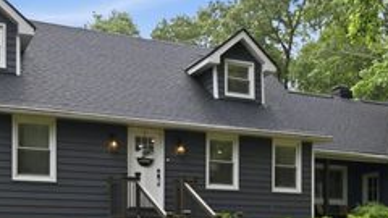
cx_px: 194
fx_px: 494
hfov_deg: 42.9
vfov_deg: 23.9
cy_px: 216
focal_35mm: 48
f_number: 8
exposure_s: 1/640
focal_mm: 15
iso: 400
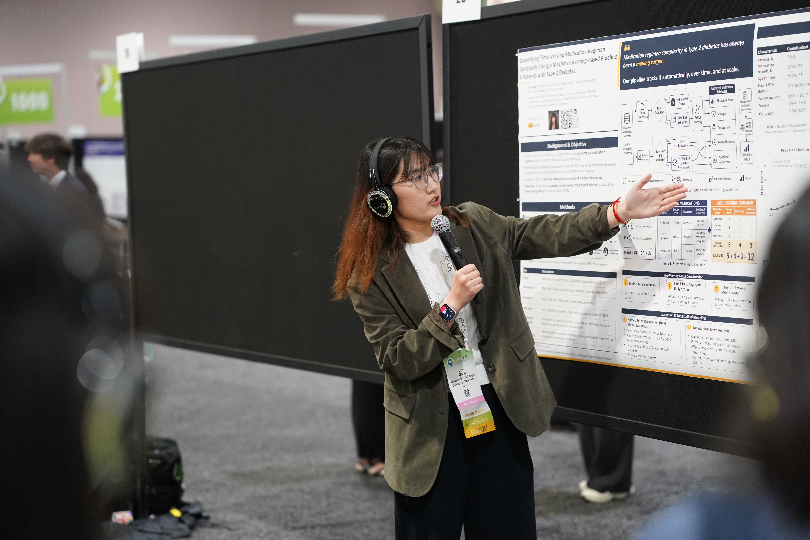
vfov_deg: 19.5
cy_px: 270
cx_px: 405
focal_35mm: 70
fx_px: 1575
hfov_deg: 28.8
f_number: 2
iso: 3200
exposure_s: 1/250
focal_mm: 70
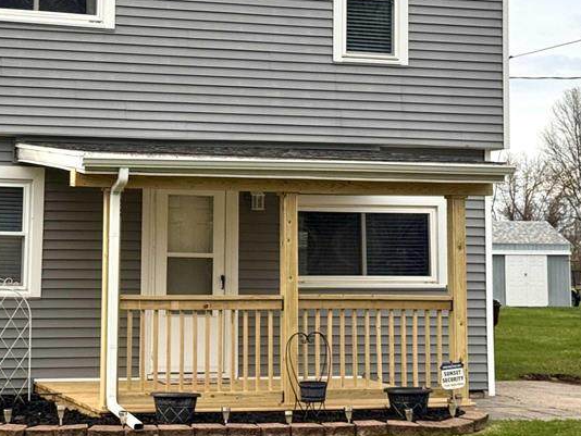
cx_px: 162
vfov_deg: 16.0
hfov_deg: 21.2
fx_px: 1545
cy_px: 91
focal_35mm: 92
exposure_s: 1/1869
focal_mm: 6.76
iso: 64
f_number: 1.78
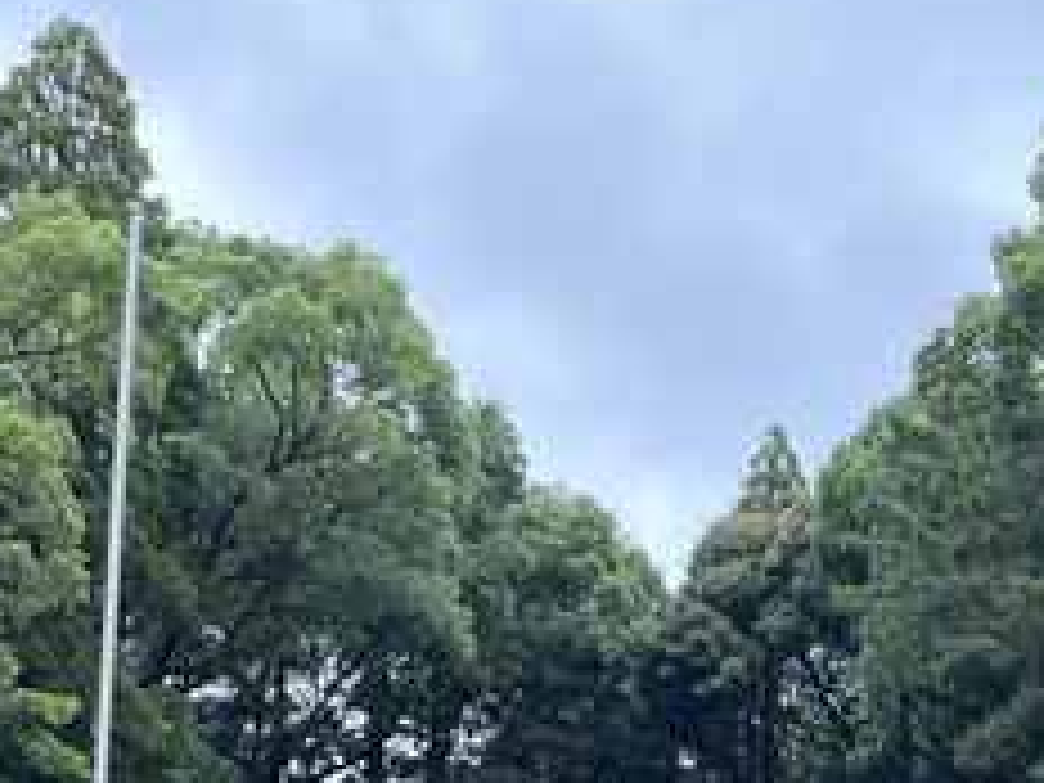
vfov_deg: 16.5
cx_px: 720
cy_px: 999
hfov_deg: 22.9
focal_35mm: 85
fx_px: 2564
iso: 40
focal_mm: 5.1
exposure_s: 1/213
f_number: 1.6
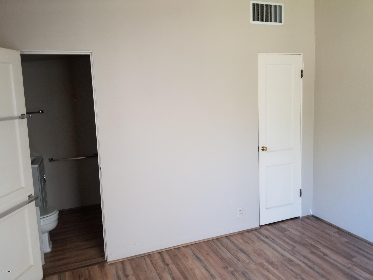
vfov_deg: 53.1
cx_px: 186
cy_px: 140
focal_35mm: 26
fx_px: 280
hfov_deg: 67.3
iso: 200
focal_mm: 4.25
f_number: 1.7
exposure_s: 1/12
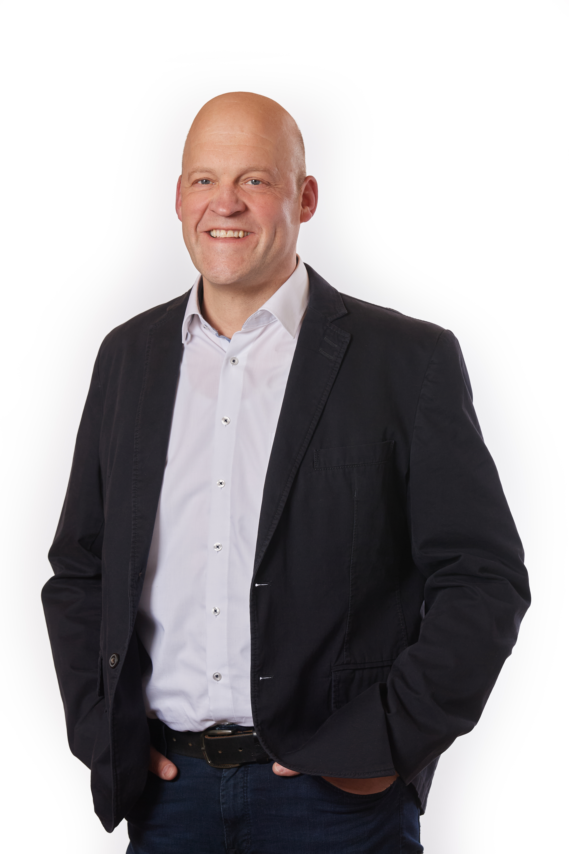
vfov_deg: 20.0
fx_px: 2418
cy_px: 427
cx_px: 284
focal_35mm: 102
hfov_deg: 13.4
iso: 200
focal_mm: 102
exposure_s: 1/80
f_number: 8
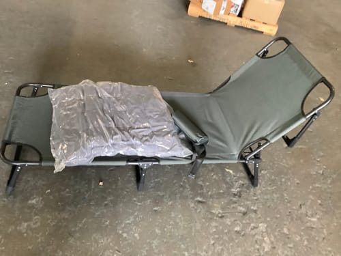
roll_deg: -11.2
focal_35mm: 31
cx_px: 170
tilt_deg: -39.7
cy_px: 128
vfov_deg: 45.4
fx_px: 305
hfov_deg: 58.4
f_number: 2.4
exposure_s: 1/25
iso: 400
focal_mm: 3.3
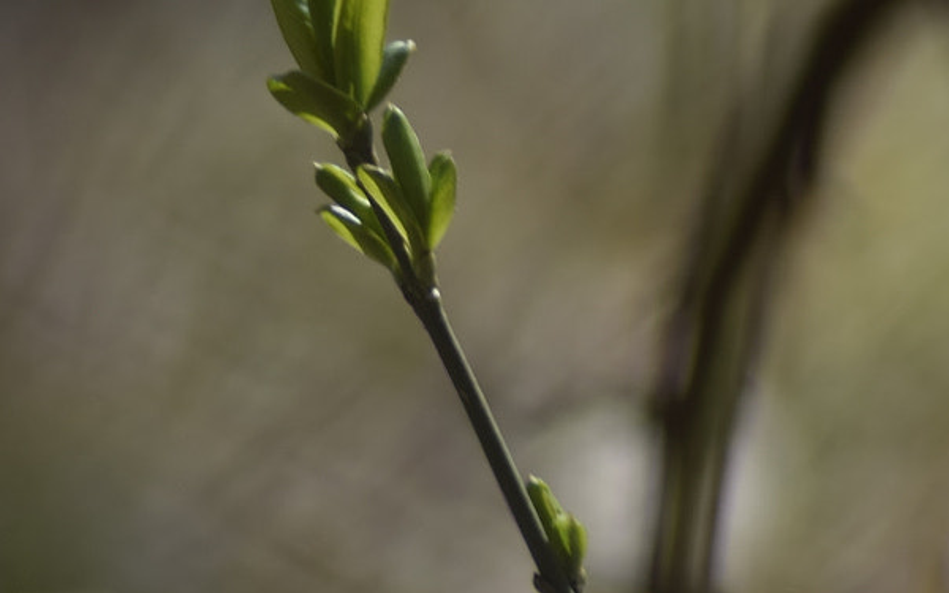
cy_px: 212
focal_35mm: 1224
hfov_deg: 1.7
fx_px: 31657
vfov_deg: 1.1
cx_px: 416
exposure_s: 1/400
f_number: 7.1
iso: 100
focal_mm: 300
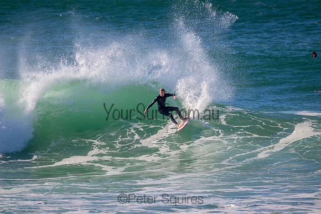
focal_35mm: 800
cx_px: 160
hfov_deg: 2.6
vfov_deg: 1.7
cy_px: 107
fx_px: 7135
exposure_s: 1/2000
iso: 1600
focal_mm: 800
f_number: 11
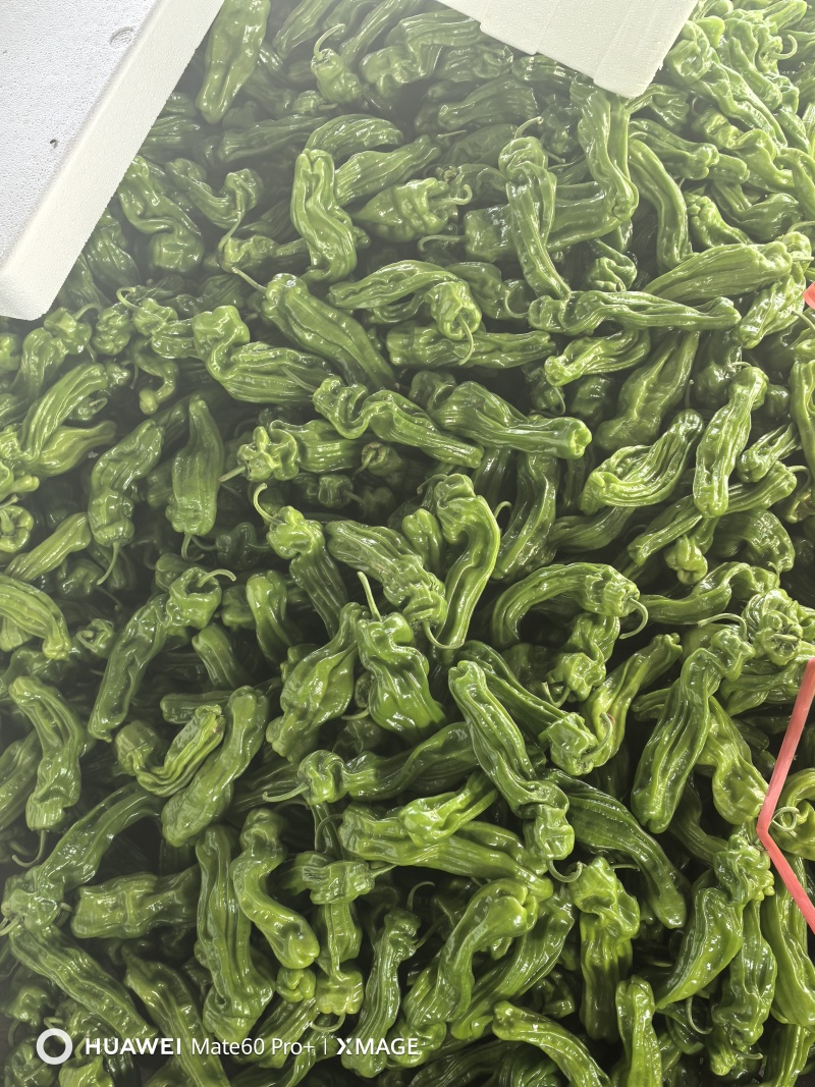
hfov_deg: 36.8
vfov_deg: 47.9
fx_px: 1225
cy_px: 544
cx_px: 408
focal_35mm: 39
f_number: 2
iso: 64
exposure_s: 1/100
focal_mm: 6.35
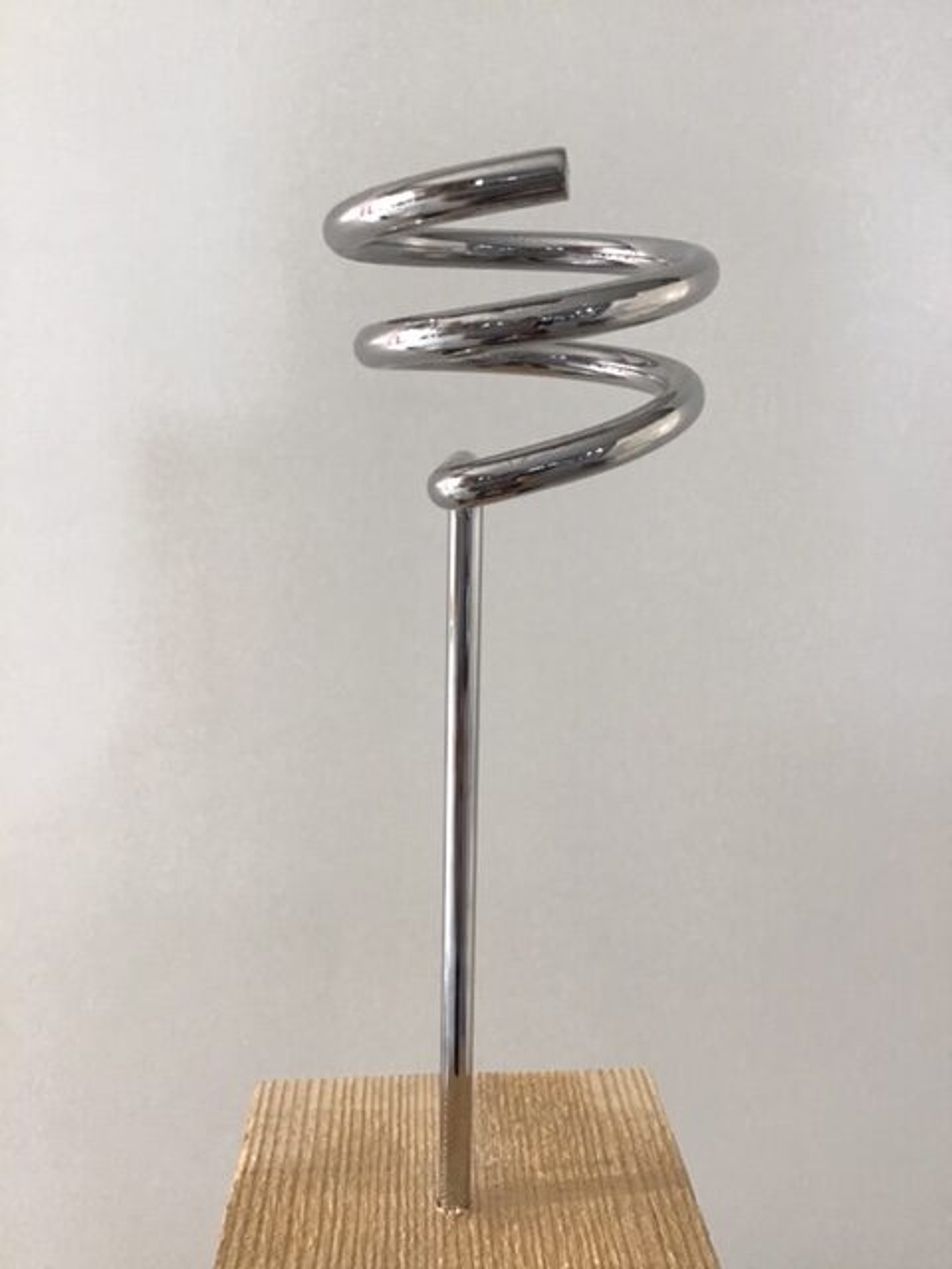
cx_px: 476
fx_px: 1137
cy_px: 634
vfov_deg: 58.4
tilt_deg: -11.0
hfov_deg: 45.4
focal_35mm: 31
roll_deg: +0.0
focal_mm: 3.3
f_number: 2.4
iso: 80
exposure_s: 1/33
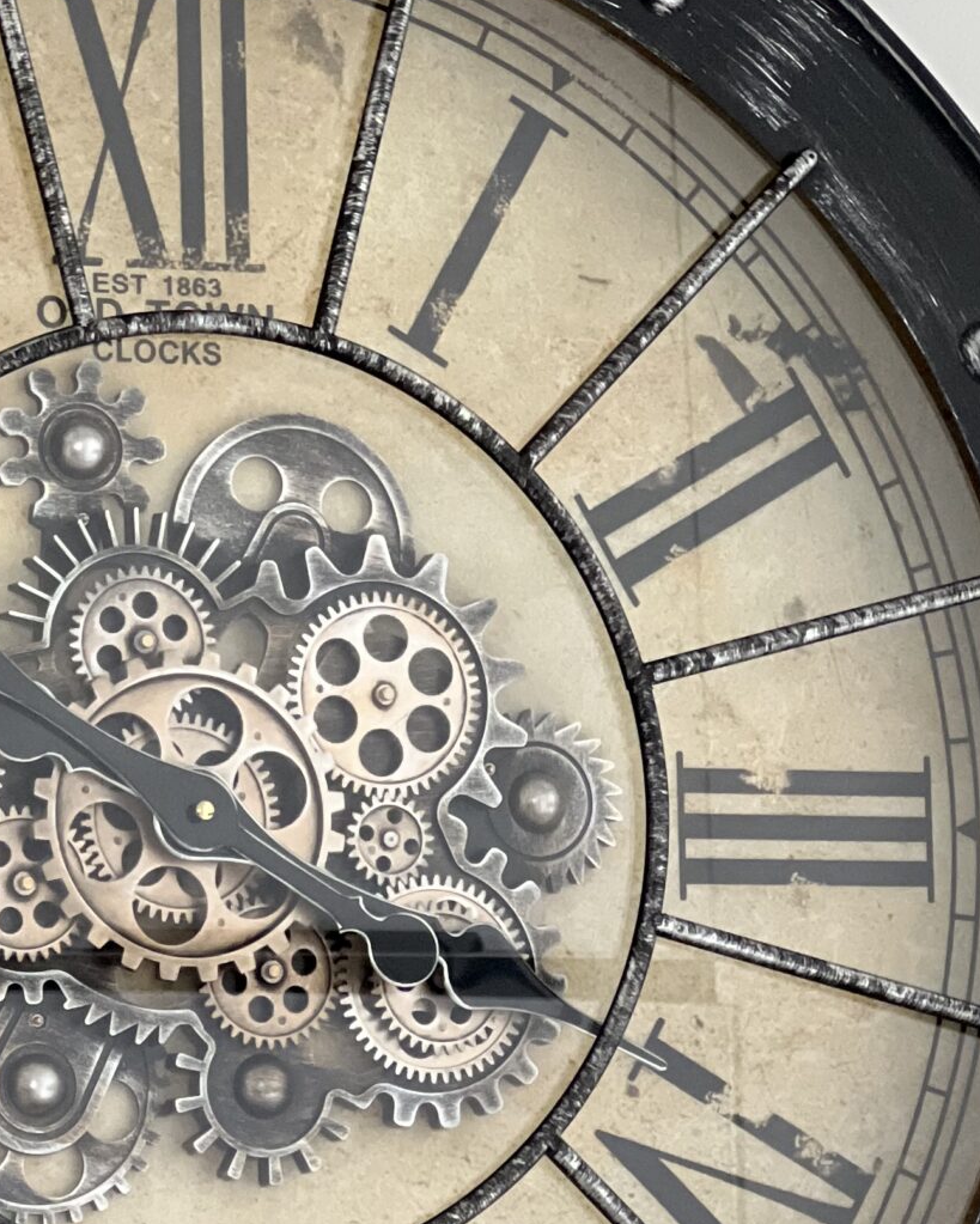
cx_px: 65
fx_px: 6813
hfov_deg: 8.2
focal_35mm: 188
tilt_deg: +4.5
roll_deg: +1.2
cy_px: 902
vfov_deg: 10.2
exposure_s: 1/35
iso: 400
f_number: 2.8
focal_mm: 9
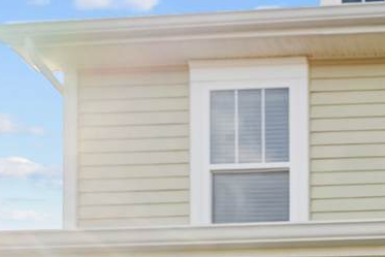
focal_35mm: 48
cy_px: 439
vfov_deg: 21.0
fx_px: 514
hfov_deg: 30.9
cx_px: 514
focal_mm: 14
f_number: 2.8
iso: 640
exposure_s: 1/2000
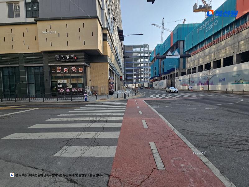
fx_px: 94
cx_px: 124
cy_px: 94
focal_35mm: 13
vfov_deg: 89.9
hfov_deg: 106.2
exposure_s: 1/1328
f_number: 2.2
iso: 50
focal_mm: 2.2
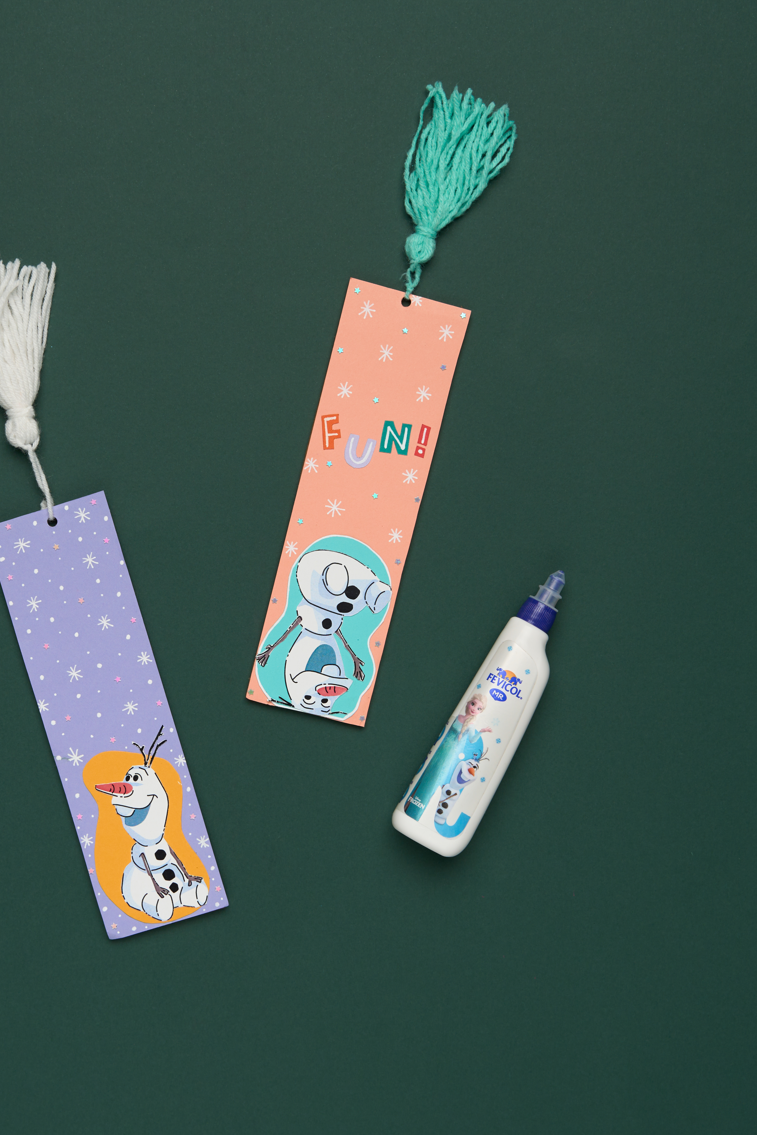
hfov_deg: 19.9
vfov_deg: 29.7
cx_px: 231
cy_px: 567
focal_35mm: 68
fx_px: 2145
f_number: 9
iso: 100
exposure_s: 1/100
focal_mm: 45
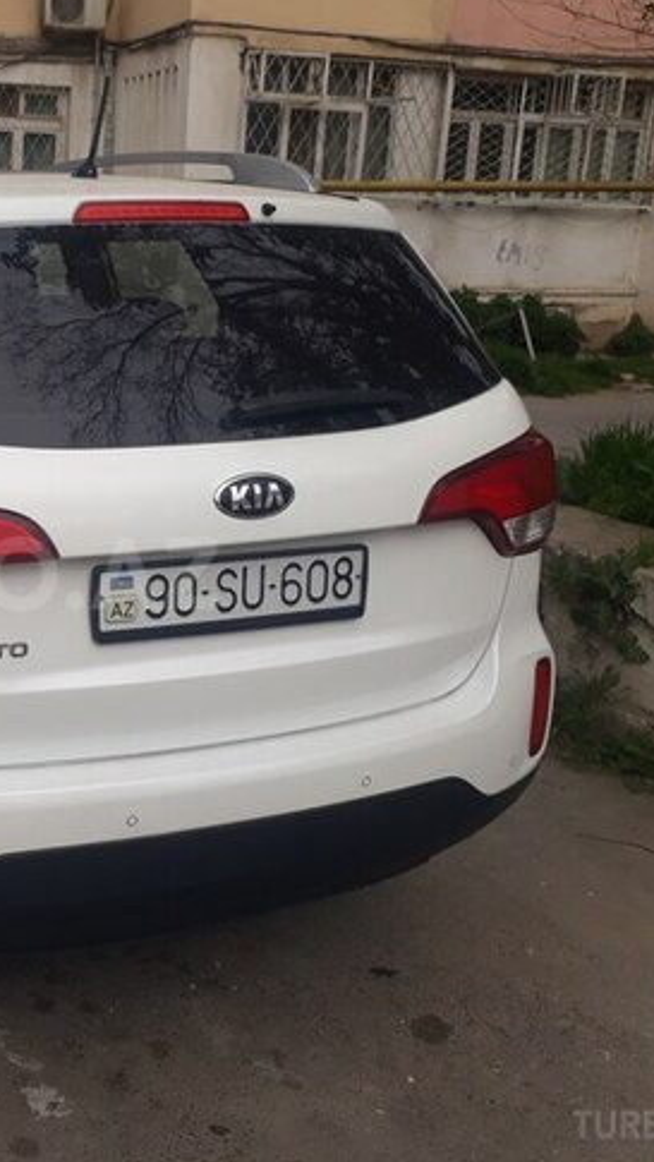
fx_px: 1233
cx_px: -26
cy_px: 574
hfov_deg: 27.7
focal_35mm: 40
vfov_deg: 50.5
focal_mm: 3.6
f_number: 1.9
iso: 40
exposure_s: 1/1010
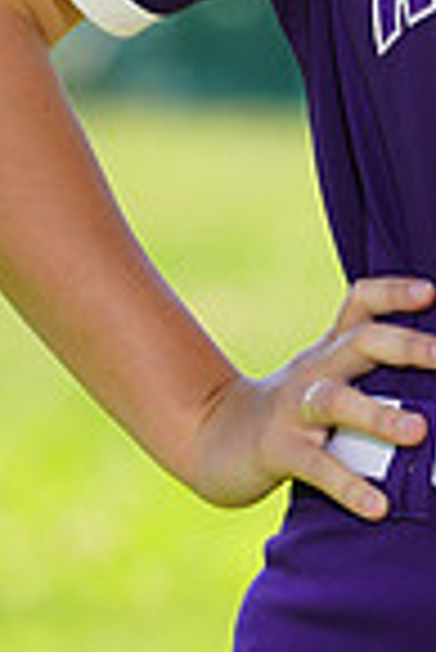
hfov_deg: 1.2
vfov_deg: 1.7
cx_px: 593
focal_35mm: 1197
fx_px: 21692
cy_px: -166
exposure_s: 1/200
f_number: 9
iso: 200
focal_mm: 300
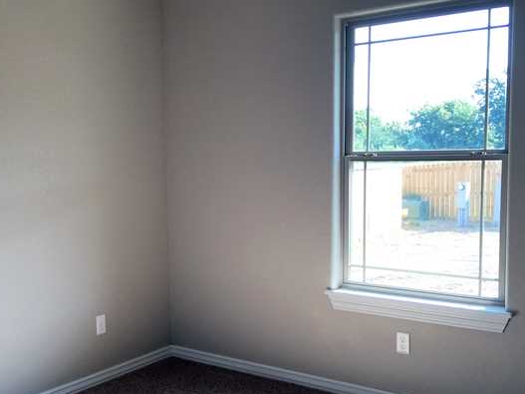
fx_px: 667
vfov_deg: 32.8
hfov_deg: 42.7
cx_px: 199
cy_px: 218
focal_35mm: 44
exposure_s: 1/120
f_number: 2.2
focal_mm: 4.15
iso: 32
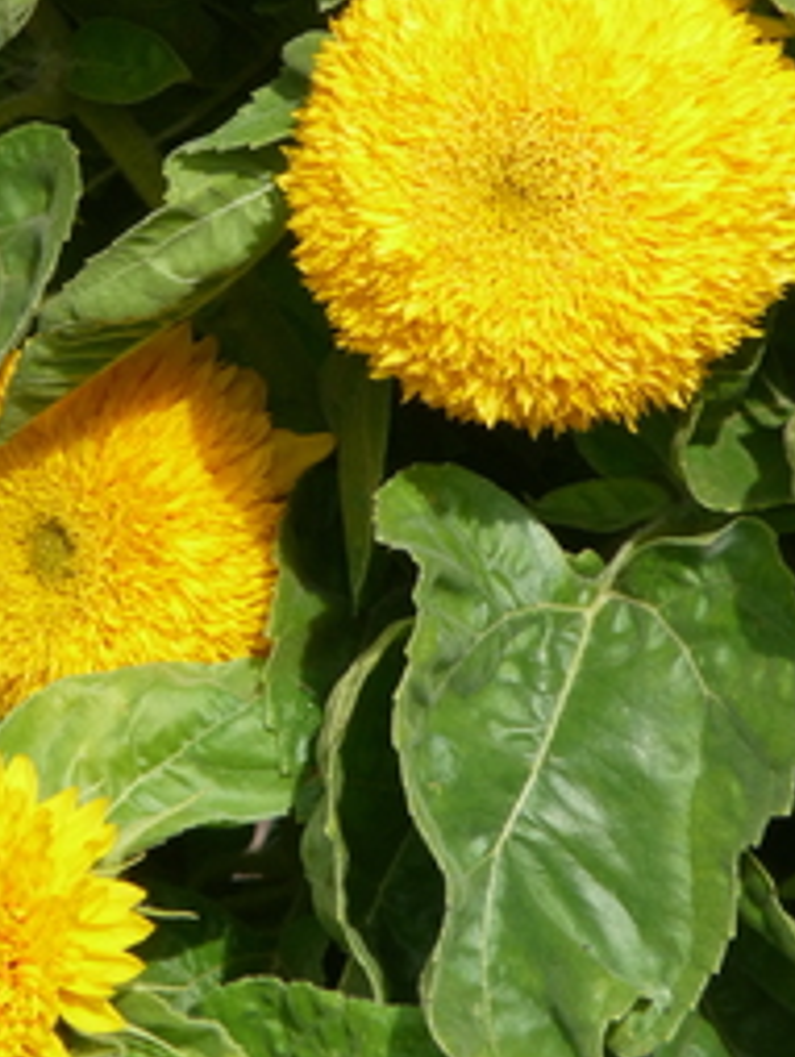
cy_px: 395
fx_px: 26321
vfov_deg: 2.3
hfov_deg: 1.7
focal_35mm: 861
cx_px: 125
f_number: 5.6
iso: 200
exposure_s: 1/800
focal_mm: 86.4
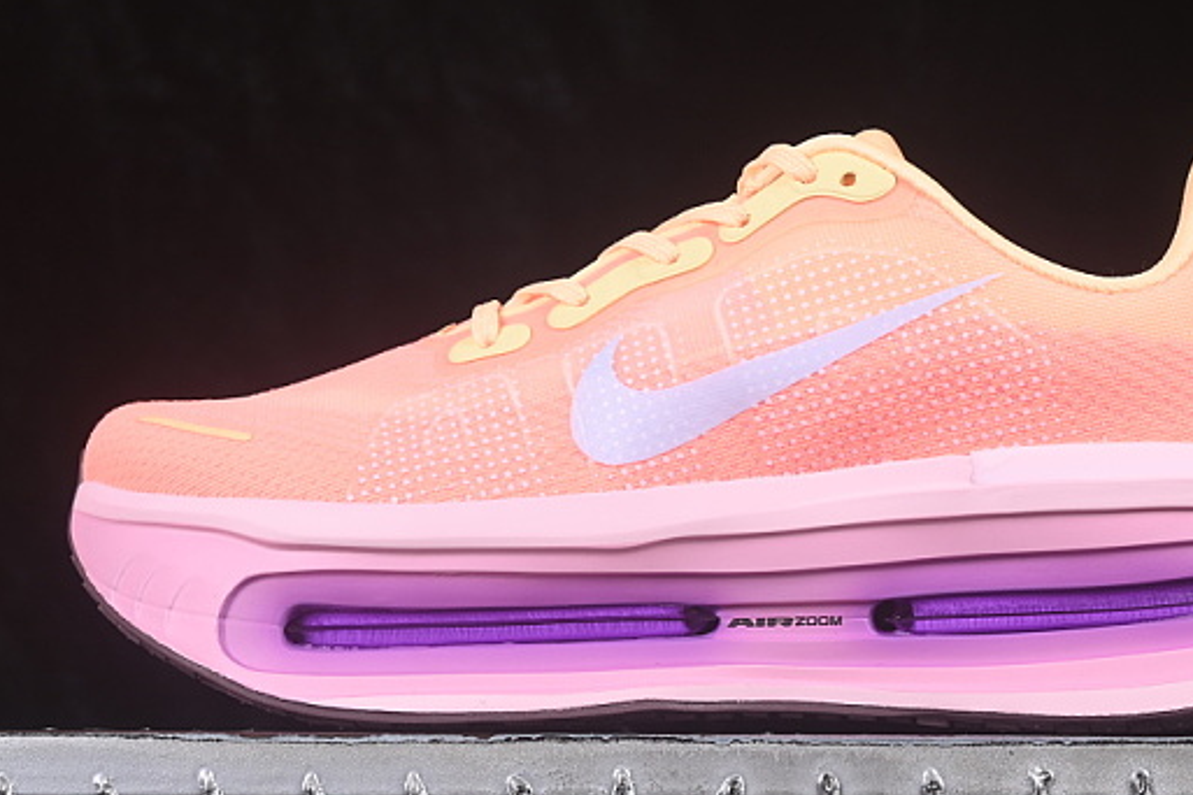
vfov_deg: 11.7
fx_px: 3877
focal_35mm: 117
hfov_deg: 17.5
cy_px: 350
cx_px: 730
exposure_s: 1/80
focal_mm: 50
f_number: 8
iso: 160
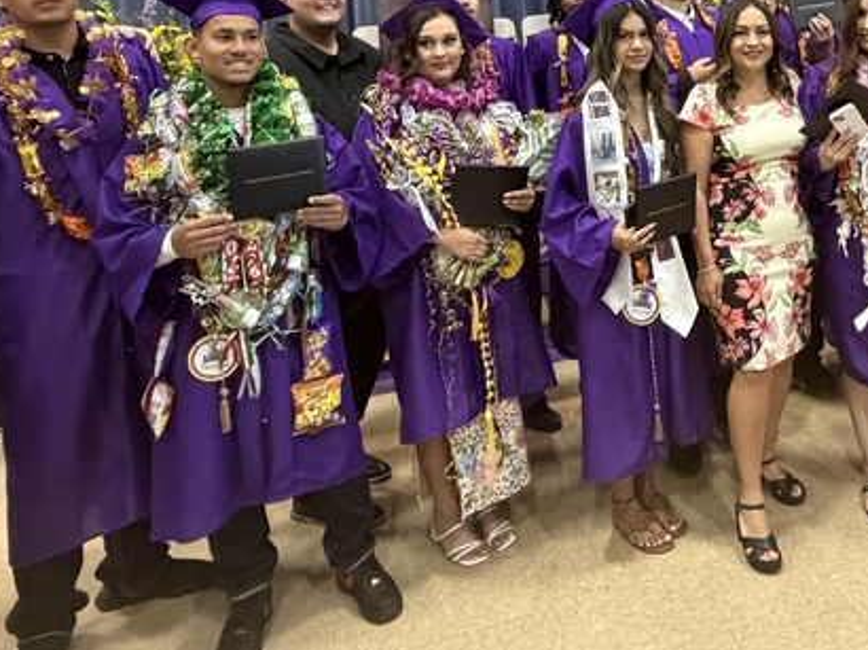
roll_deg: +3.8
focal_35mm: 35
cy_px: 21
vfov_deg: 37.0
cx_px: 697
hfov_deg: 49.5
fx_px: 877
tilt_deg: +0.7
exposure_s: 1/60
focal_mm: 2.22
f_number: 2.2
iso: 800
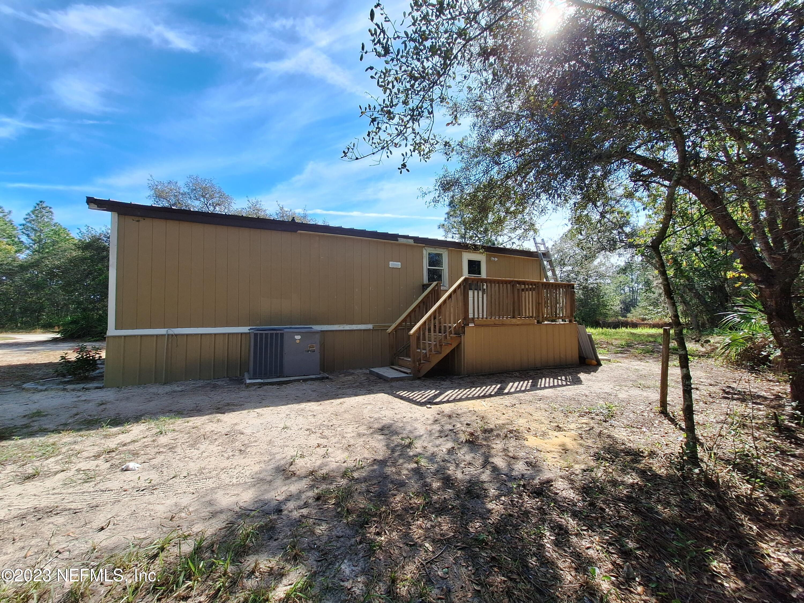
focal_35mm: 13
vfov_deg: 89.9
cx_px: 402
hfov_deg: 106.2
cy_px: 302
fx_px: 302
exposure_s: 1/1721
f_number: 2.2
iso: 40
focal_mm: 1.74
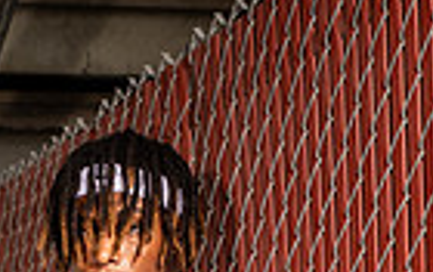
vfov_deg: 8.9
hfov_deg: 15.8
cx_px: 80
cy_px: 686
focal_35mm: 131
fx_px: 1548
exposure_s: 1/400
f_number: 7.1
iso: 160
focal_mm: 40
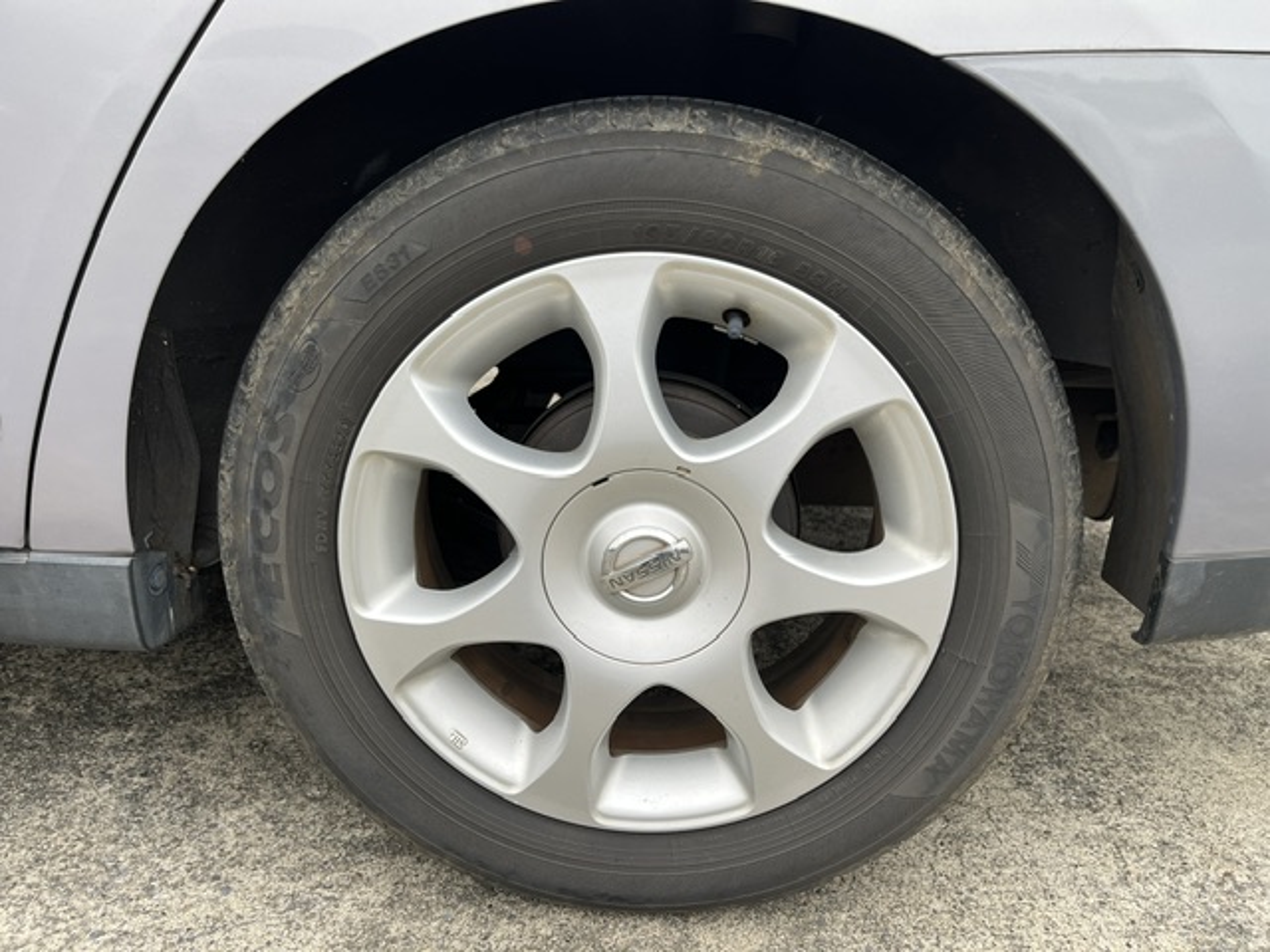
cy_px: 476
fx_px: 954
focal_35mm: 26
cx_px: 635
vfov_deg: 53.1
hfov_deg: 67.3
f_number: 1.6
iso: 50
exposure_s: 1/544
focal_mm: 5.1
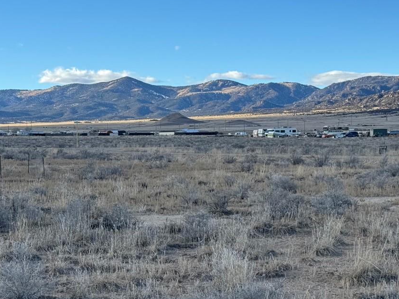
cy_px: 172
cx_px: 227
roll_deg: -0.2
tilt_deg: -2.7
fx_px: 1060
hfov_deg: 21.3
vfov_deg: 16.1
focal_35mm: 92
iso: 64
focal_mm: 6.76
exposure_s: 1/2611
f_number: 1.78
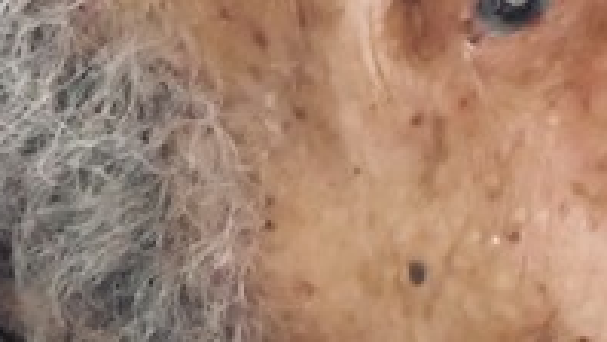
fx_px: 12250
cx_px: 1101
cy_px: 166
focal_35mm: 761
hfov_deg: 2.8
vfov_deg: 1.6
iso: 3200
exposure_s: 1/125
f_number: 4.2
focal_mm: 41.5
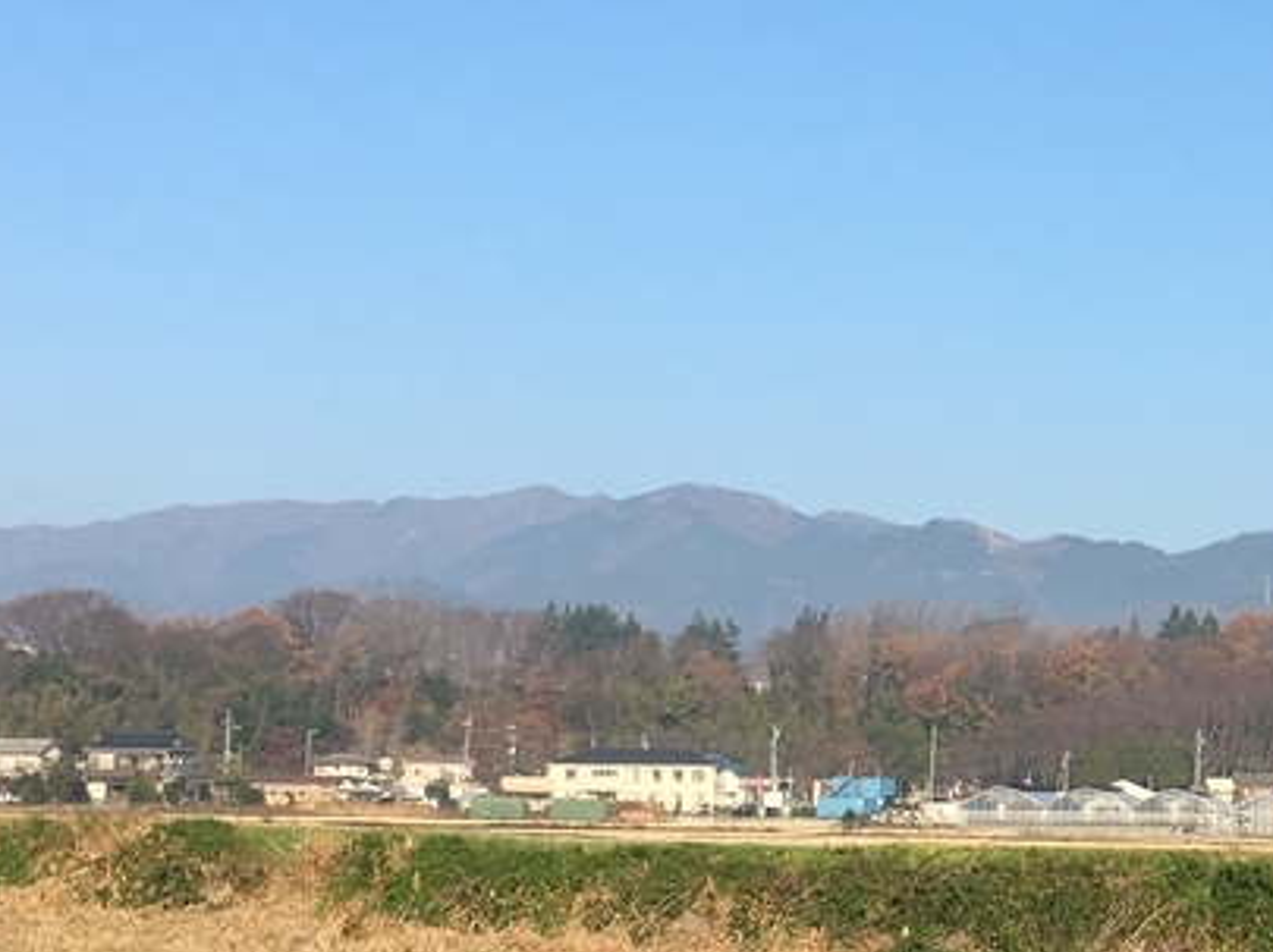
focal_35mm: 86
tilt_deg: +5.1
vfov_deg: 17.1
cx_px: 1295
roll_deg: -1.0
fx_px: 3160
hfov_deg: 21.9
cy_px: 531
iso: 25
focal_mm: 4.15
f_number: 2.2
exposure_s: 1/1451
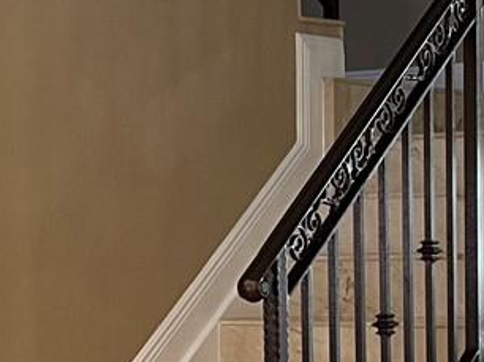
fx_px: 1900
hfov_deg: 14.5
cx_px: 361
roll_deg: +1.8
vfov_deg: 10.8
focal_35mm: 136
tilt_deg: -3.1
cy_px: 307
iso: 100
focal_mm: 5.7
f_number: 1.5
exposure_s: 1/60
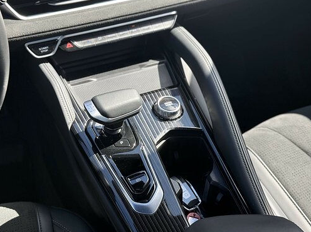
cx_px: 149
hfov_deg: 36.2
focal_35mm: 53
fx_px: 476
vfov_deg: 27.5
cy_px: 114
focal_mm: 6.76
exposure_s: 1/379
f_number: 1.78
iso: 80
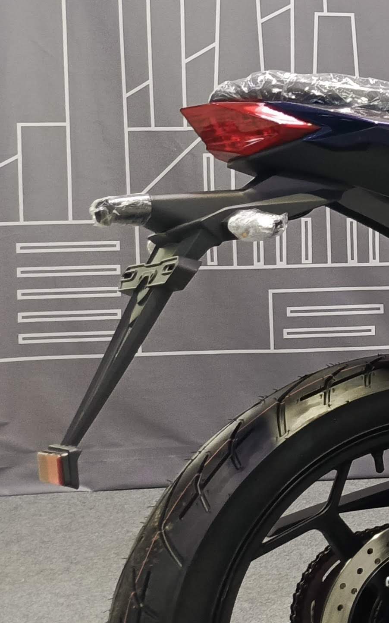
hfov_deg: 15.0
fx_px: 1137
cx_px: 828
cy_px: 157
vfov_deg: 30.1
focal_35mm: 67
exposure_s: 1/50
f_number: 1.75
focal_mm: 5.25
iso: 1196
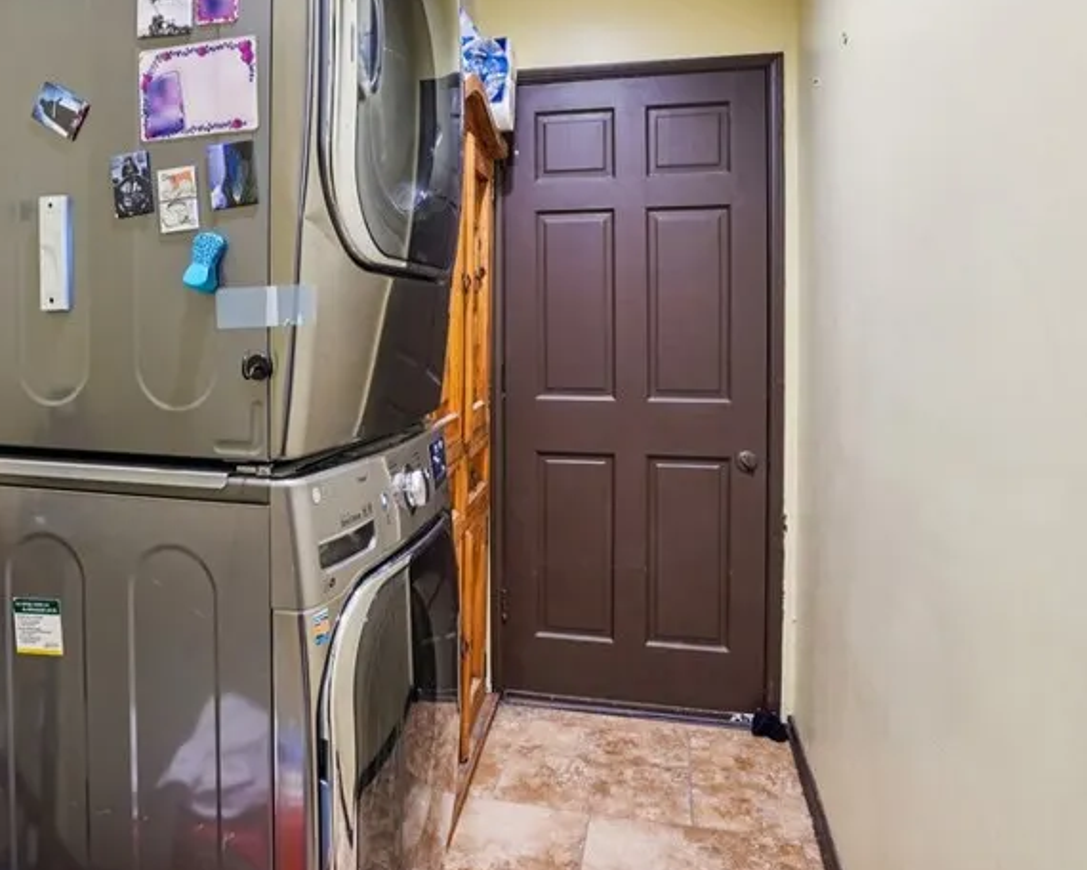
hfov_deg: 63.0
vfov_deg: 52.8
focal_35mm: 27
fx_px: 869
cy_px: 352
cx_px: 397
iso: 400
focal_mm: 16
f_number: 8
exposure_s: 1/1.67
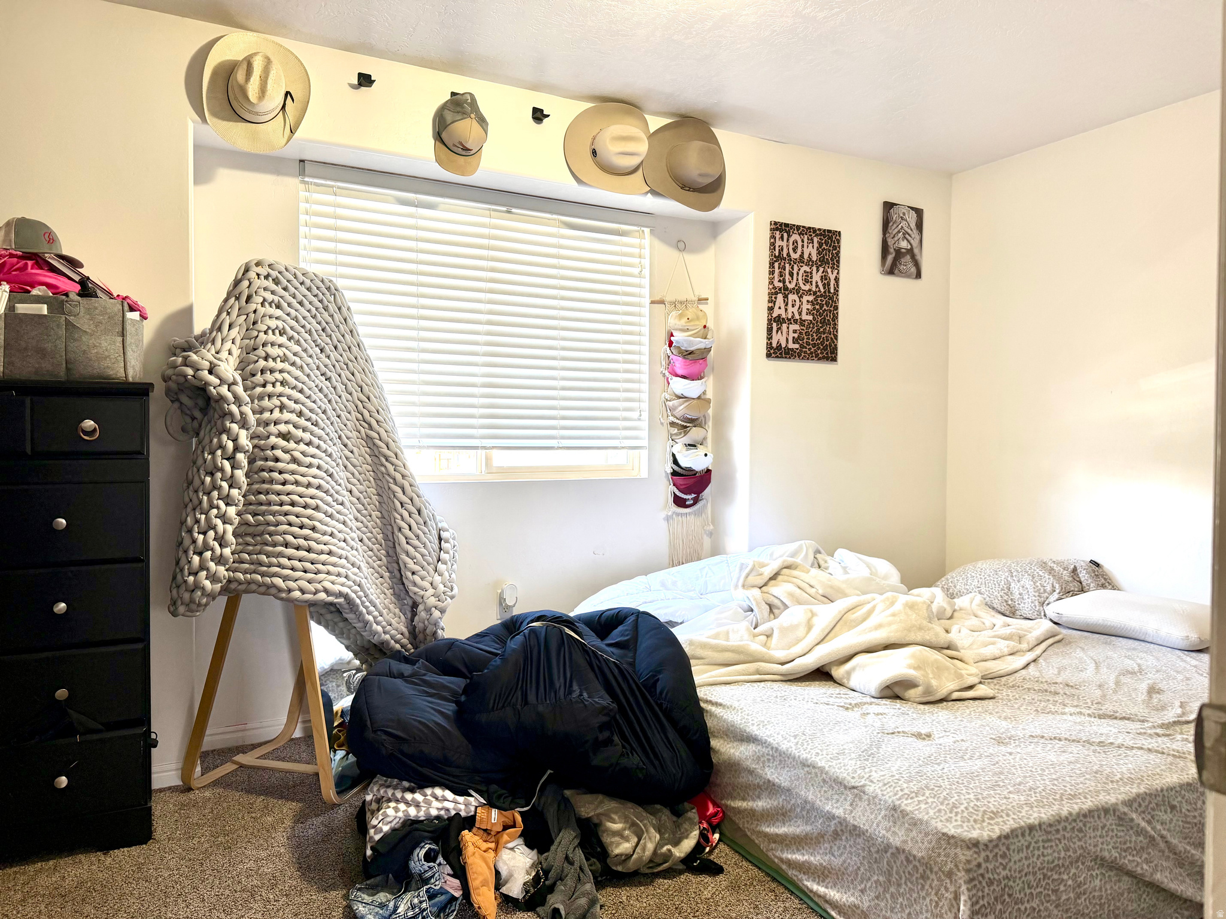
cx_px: 613
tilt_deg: -0.8
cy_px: 460
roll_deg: +0.3
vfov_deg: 56.8
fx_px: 850
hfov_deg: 71.6
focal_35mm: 24
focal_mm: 6.76
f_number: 1.78
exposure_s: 1/60
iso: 125
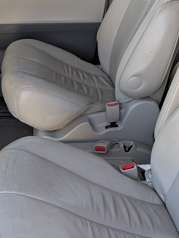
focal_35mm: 53
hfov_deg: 26.9
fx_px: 365
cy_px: 177
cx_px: 32
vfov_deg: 35.4
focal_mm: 5.28
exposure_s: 1/82.6
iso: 28
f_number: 1.7
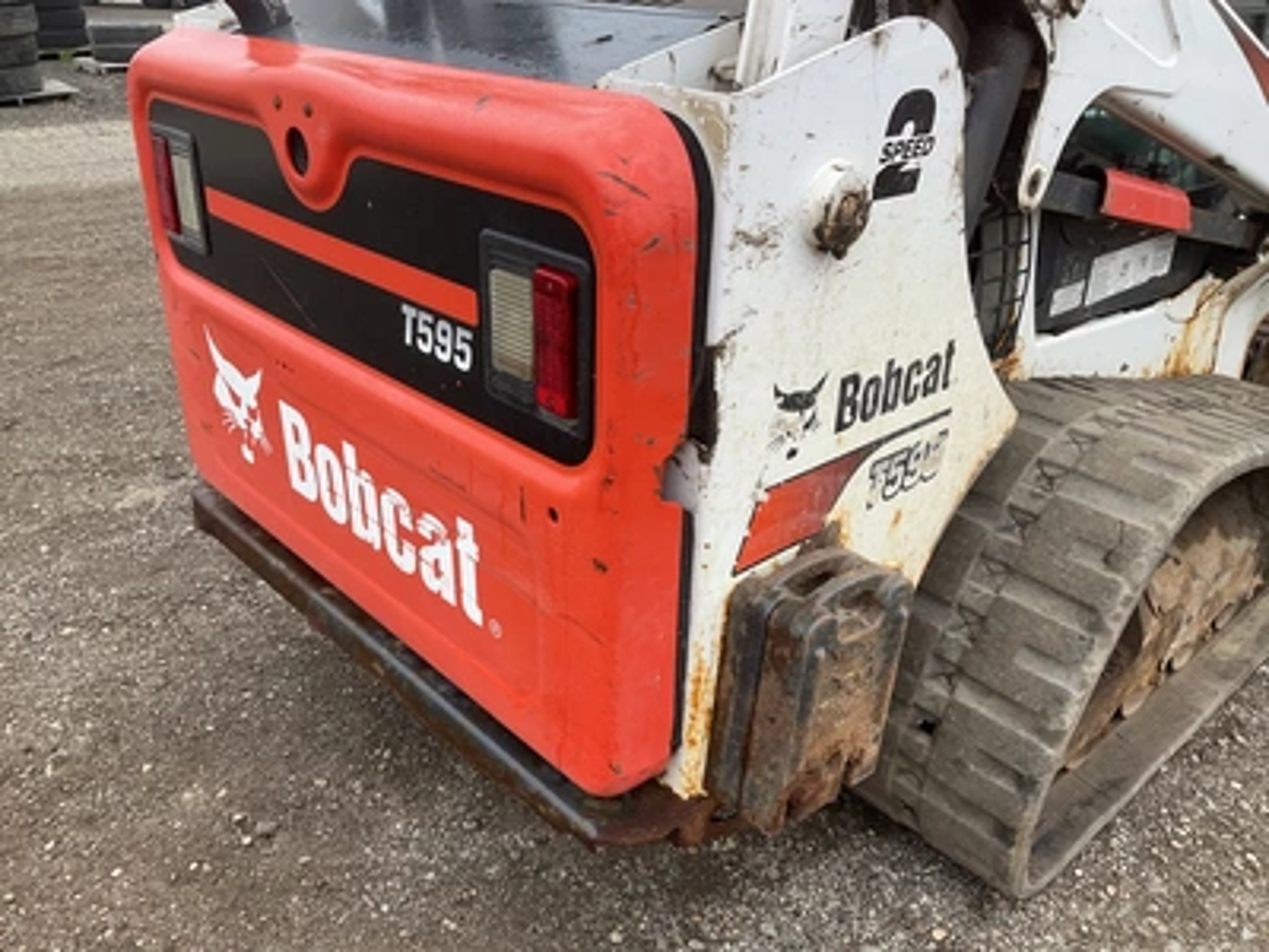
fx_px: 1063
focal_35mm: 29
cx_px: 634
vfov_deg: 48.2
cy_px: 476
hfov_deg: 61.7
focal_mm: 3
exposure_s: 1/156
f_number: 1.8
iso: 20
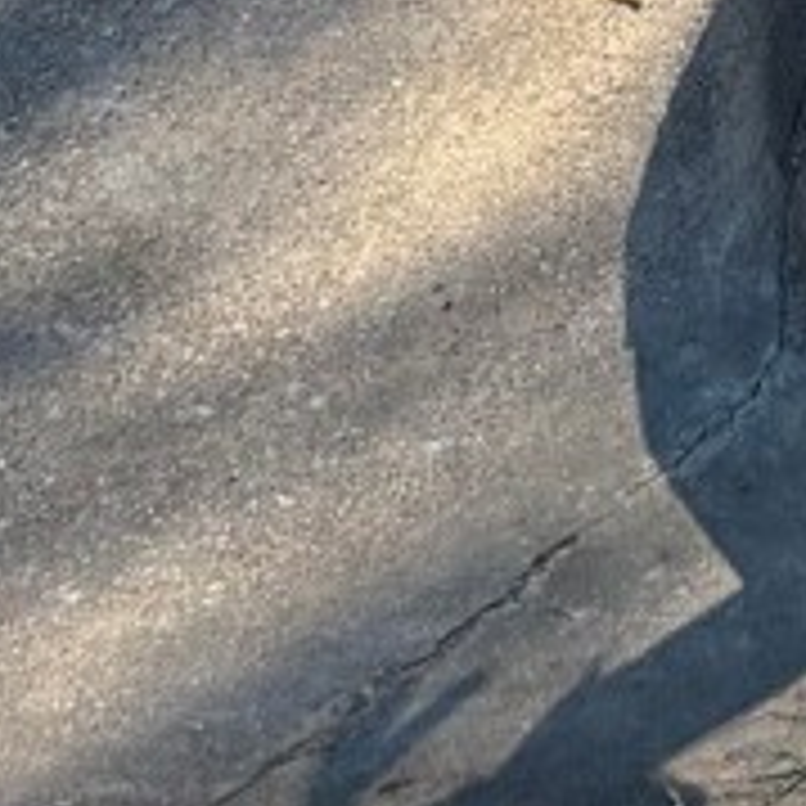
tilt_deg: -6.1
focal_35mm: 197
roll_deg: -2.0
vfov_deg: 7.4
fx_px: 5190
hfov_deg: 8.1
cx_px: 2040
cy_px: -1927
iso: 50
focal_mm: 5.96
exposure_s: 1/935
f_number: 1.6
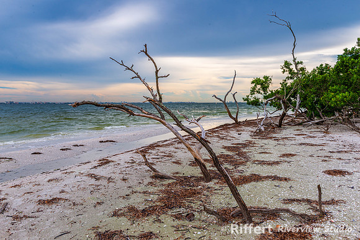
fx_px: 292
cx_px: 180
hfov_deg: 63.2
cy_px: 120
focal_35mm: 29
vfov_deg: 44.7
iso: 100
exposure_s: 1/160
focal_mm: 29
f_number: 11
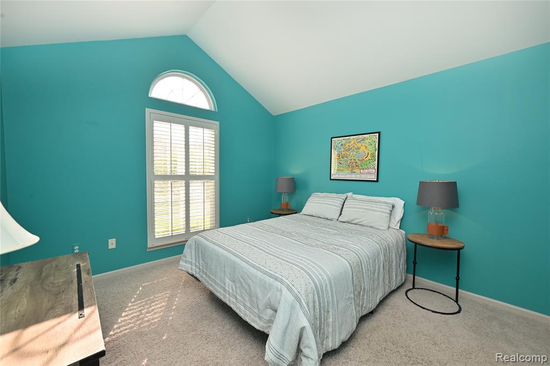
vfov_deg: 81.2
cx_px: 275
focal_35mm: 14
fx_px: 214
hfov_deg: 104.3
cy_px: 183
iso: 320
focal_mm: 14
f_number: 10
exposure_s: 1/80
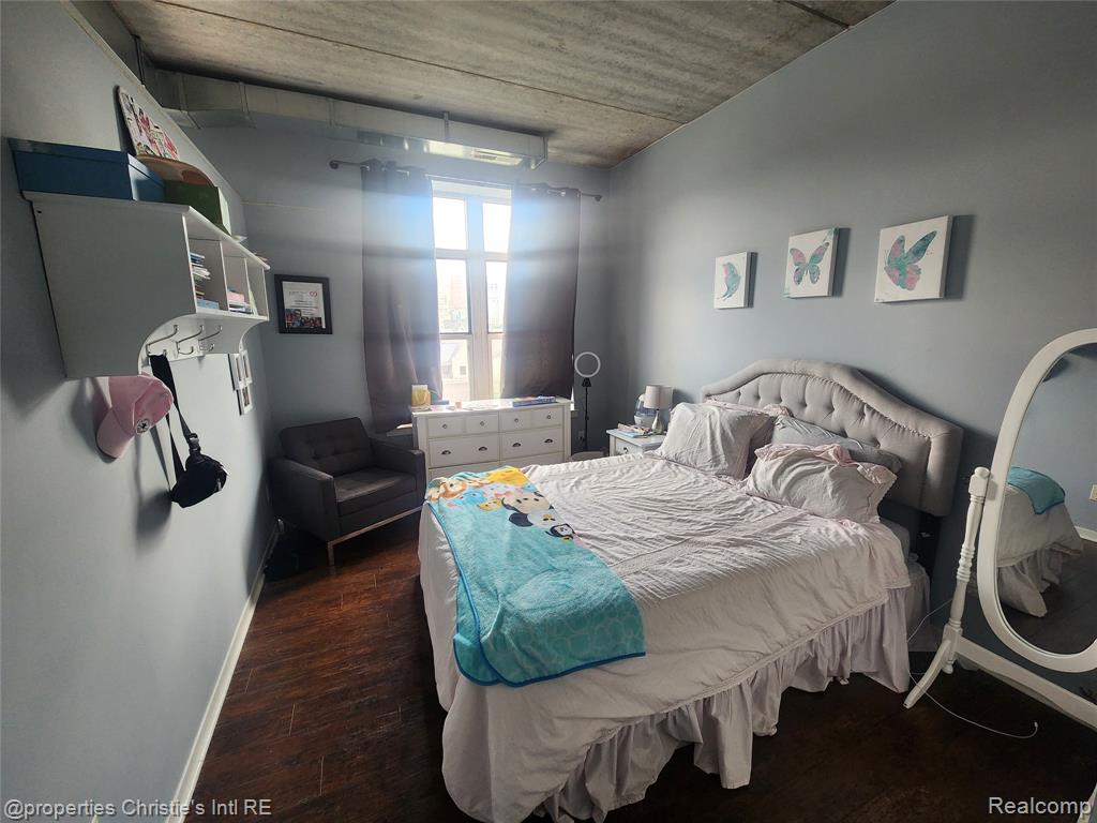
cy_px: 412
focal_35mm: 13
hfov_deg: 106.2
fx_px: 412
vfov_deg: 89.9
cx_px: 548
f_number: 2.2
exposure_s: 1/60
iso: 200
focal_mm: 2.2
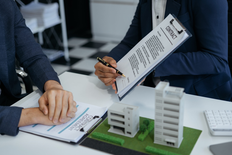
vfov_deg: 27.0
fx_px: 322
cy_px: 78
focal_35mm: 50
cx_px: 116
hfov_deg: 39.6
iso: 250
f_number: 2.2
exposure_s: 1/200
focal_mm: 50
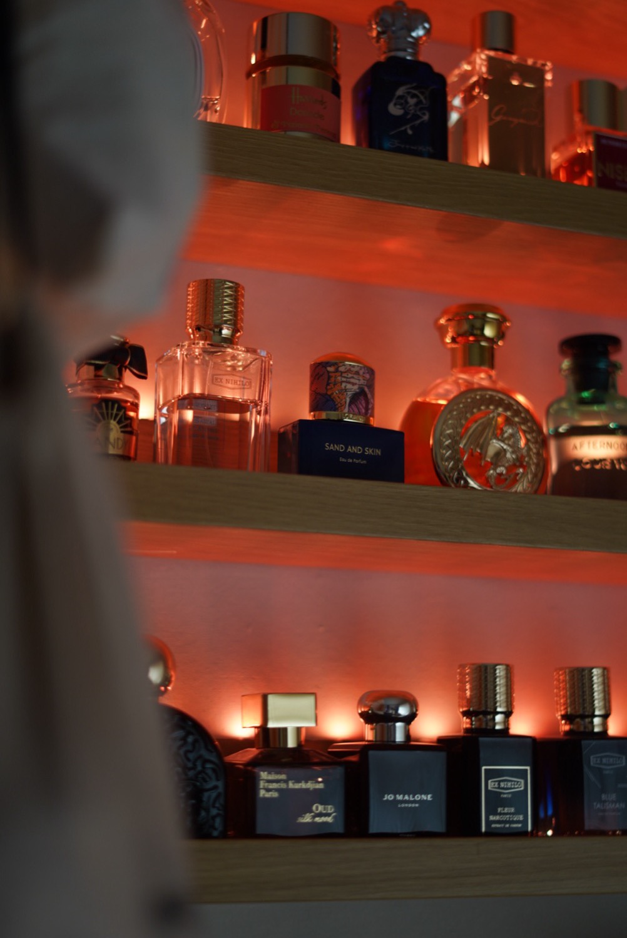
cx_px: 314
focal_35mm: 50
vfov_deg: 39.6
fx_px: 1304
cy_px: 469
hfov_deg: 27.0
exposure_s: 1/10
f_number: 1.8
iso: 160
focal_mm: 50
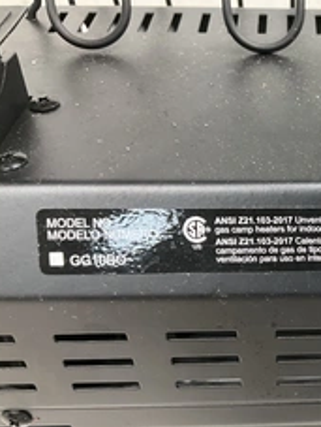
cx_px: 332
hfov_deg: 26.8
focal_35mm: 51
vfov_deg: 37.2
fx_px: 629
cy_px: 271
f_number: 1.8
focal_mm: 3
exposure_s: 1/60
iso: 125
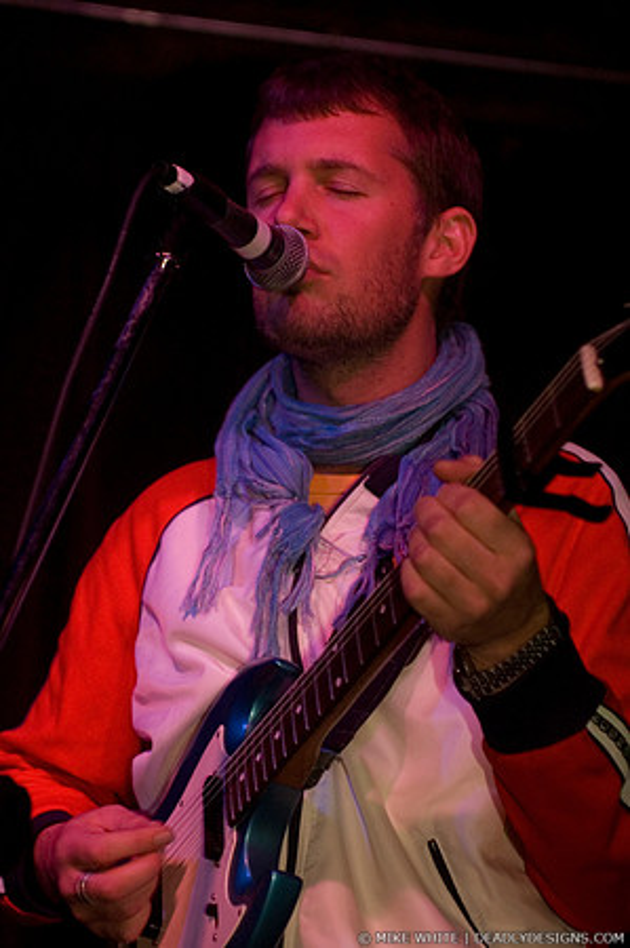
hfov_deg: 13.0
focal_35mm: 105
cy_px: 474
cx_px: 315
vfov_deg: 19.5
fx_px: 2762
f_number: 3.2
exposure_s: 1/40
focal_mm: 70
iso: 800
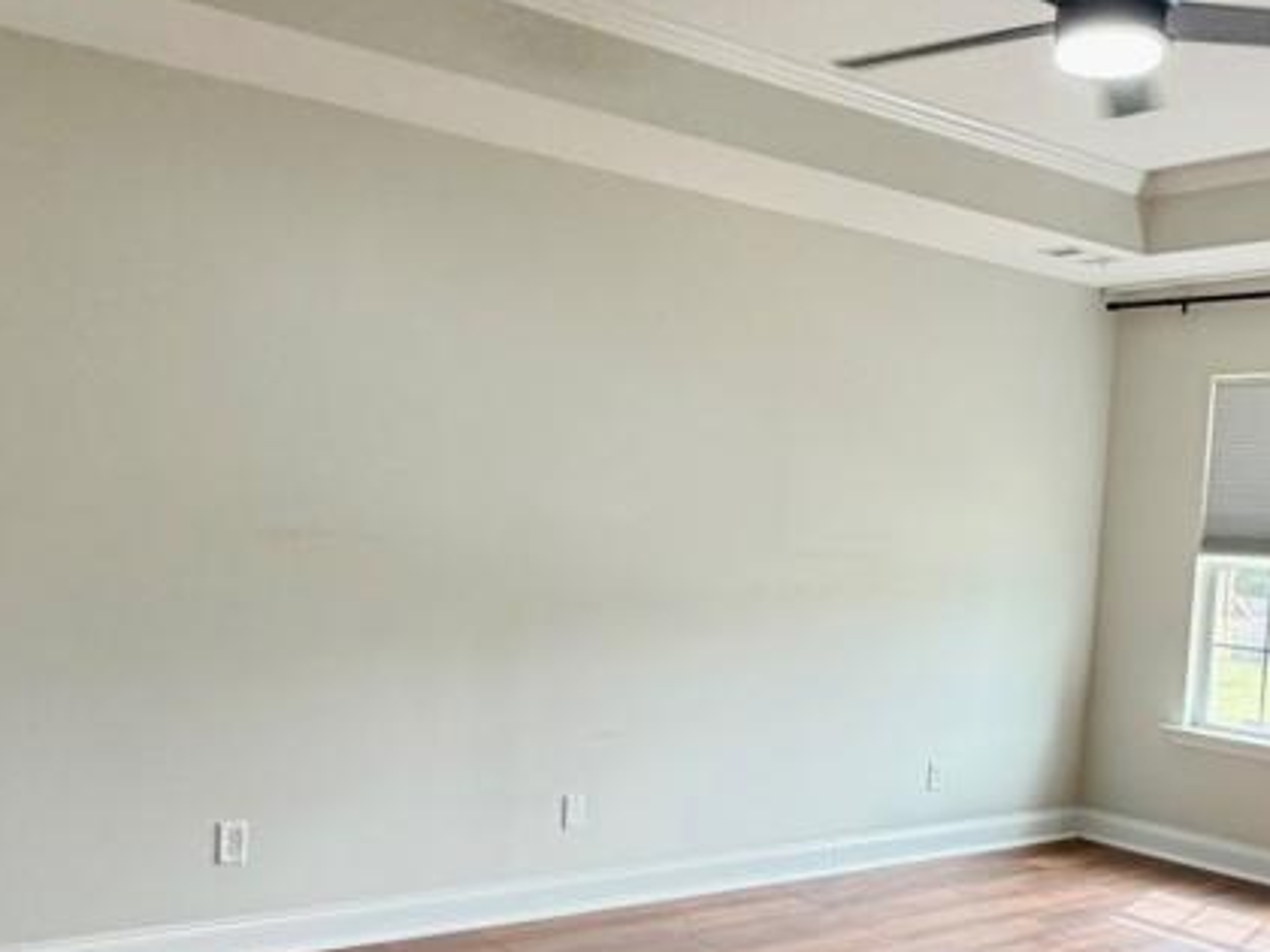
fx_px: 1468
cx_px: 819
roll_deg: -2.9
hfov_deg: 46.2
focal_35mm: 40
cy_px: 656
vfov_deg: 35.5
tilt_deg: -6.1
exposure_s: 1/60
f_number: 2.2
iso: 200
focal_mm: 2.22
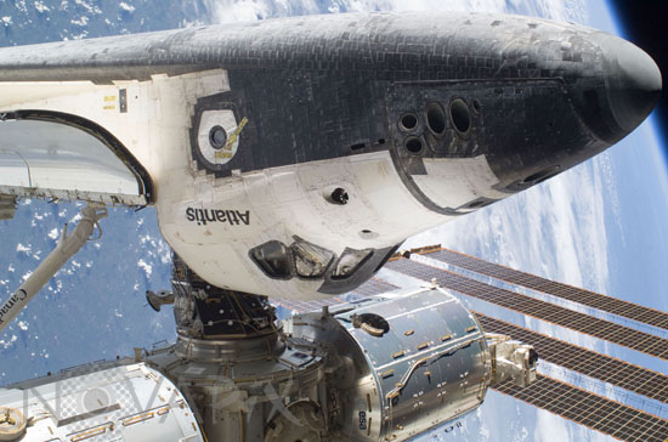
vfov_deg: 31.7
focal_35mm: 42
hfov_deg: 46.5
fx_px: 778
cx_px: 334
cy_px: 221
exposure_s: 1/350
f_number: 9.5
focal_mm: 28
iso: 200
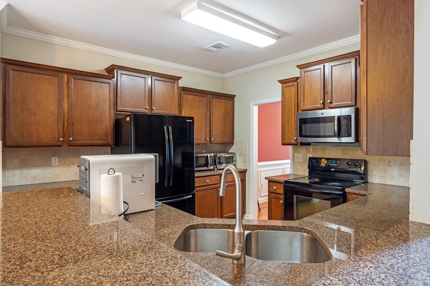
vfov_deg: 59.5
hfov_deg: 81.2
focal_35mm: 21
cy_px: 142
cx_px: 224
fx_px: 251
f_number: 8
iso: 400
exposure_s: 1/1.67
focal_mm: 20
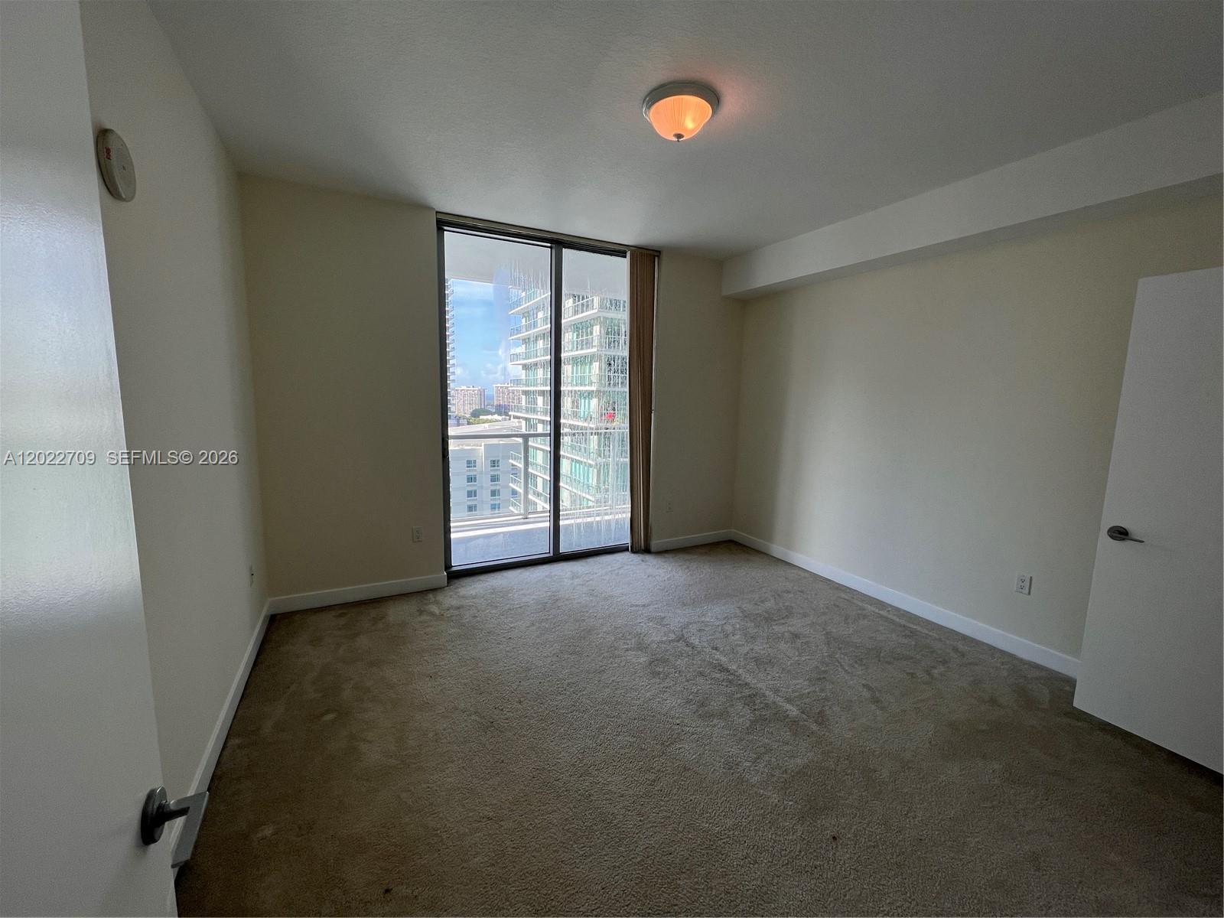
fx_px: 460
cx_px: 612
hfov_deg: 106.2
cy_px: 459
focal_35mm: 13
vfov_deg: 89.9
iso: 32
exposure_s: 1/235
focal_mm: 1.57
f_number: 1.8
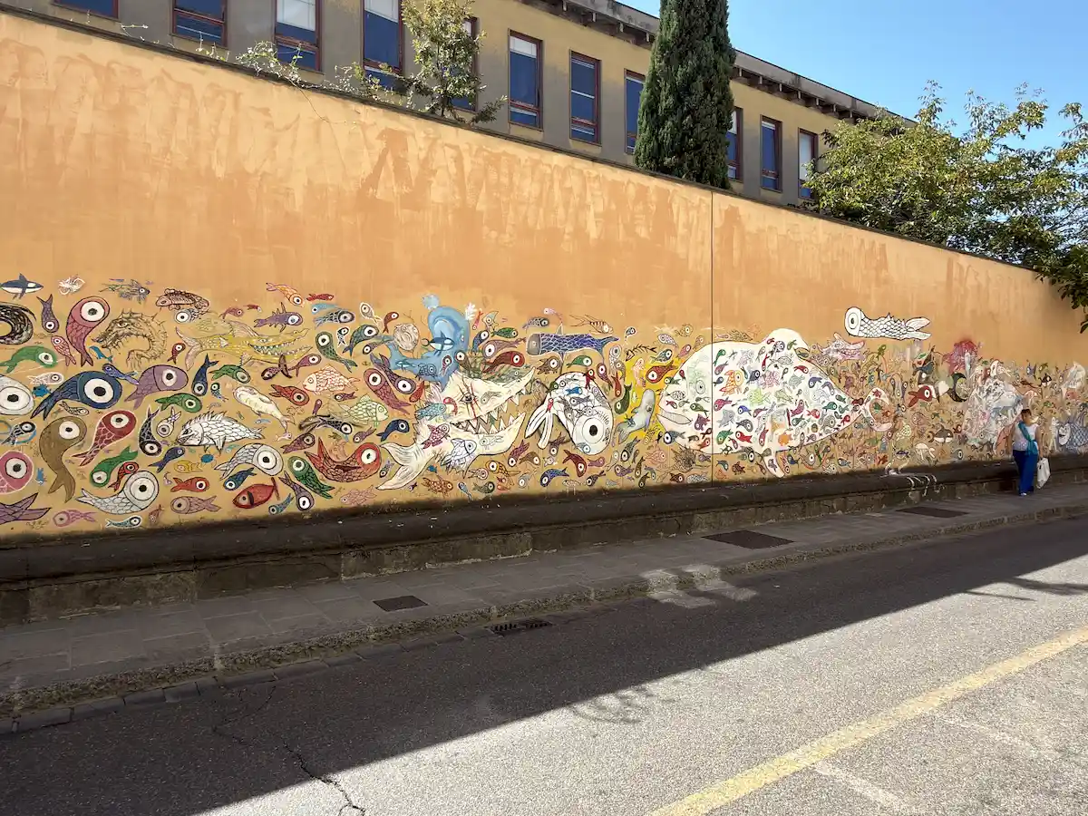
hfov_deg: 76.4
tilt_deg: +3.2
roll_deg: -0.2
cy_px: 408
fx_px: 691
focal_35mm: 22
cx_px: 544
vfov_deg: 61.1
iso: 20
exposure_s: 1/447
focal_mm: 2.22
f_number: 2.2
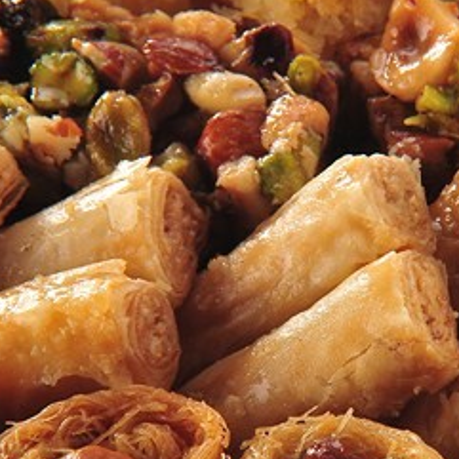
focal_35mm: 381
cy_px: 316
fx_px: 5716
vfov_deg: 4.6
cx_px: 335
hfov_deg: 4.6
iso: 200
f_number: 22
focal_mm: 135
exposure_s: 1/200
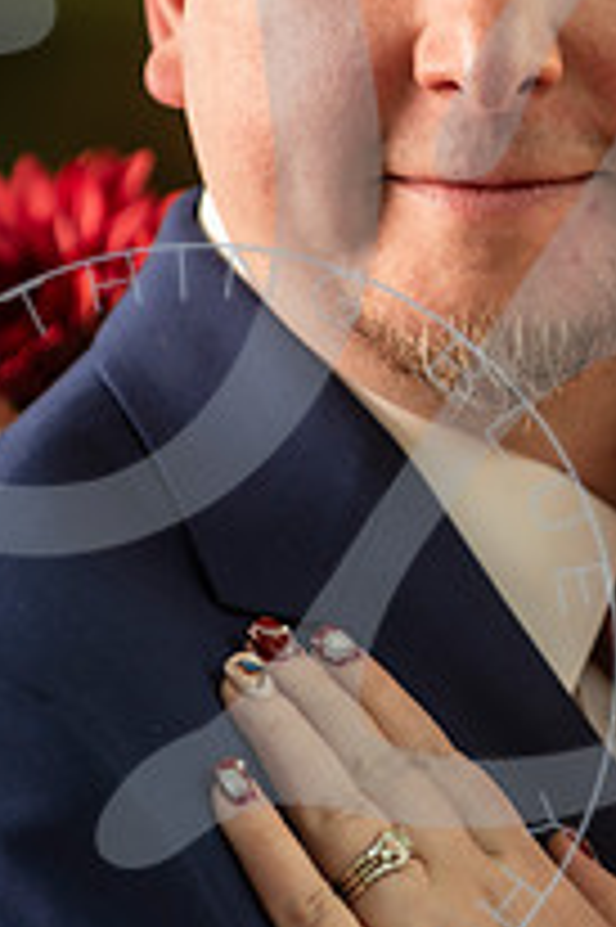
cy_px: 320
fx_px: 11234
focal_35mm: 437
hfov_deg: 3.1
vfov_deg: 4.7
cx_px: 405
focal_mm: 200
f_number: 2.8
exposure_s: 1/160
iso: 200
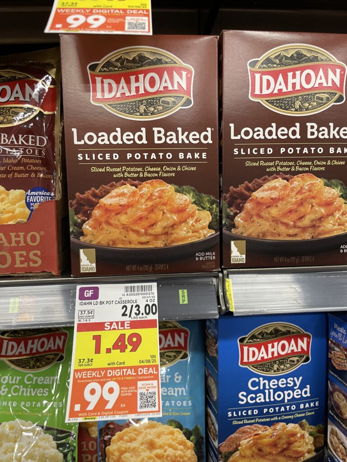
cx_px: 174
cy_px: 231
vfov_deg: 67.3
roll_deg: +1.7
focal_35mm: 26
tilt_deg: -6.4
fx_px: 348
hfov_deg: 53.1
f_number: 1.6
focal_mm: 4.2
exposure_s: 1/60
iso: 125
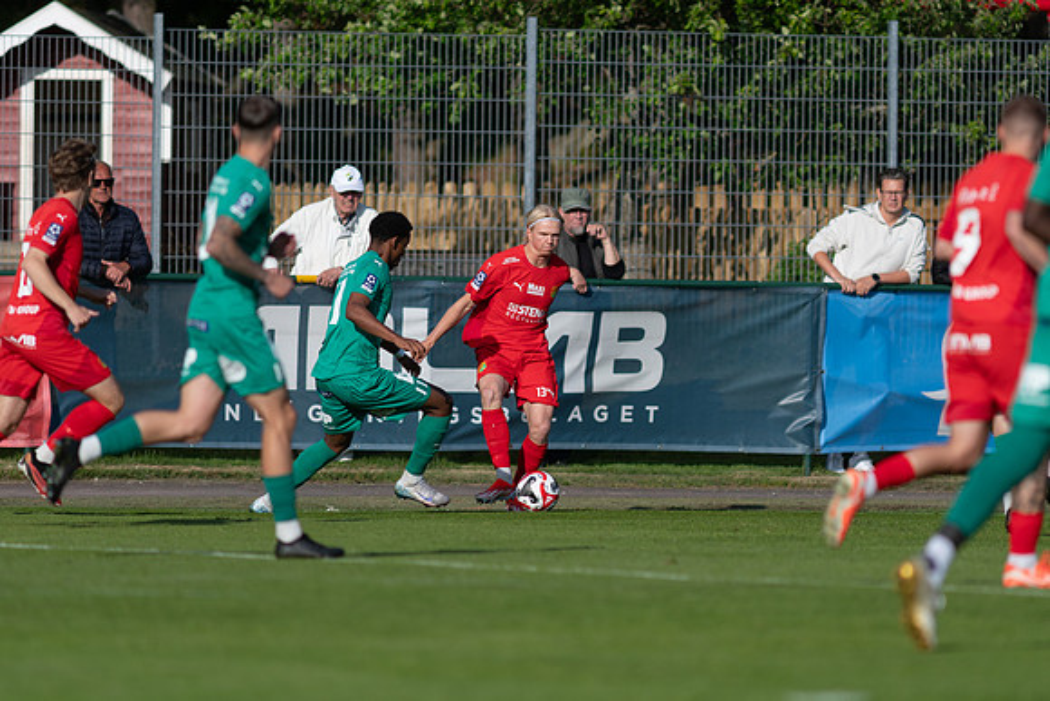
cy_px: 350
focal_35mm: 450
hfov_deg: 4.6
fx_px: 13127
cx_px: 525
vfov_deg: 3.1
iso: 100
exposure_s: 1/1600
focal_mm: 300
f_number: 3.2
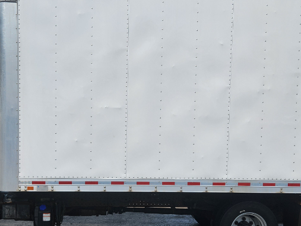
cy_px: 152
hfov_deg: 38.8
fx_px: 426
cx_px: 127
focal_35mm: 49
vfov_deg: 29.4
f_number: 1.8
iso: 20
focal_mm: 5.4
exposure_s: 1/1994
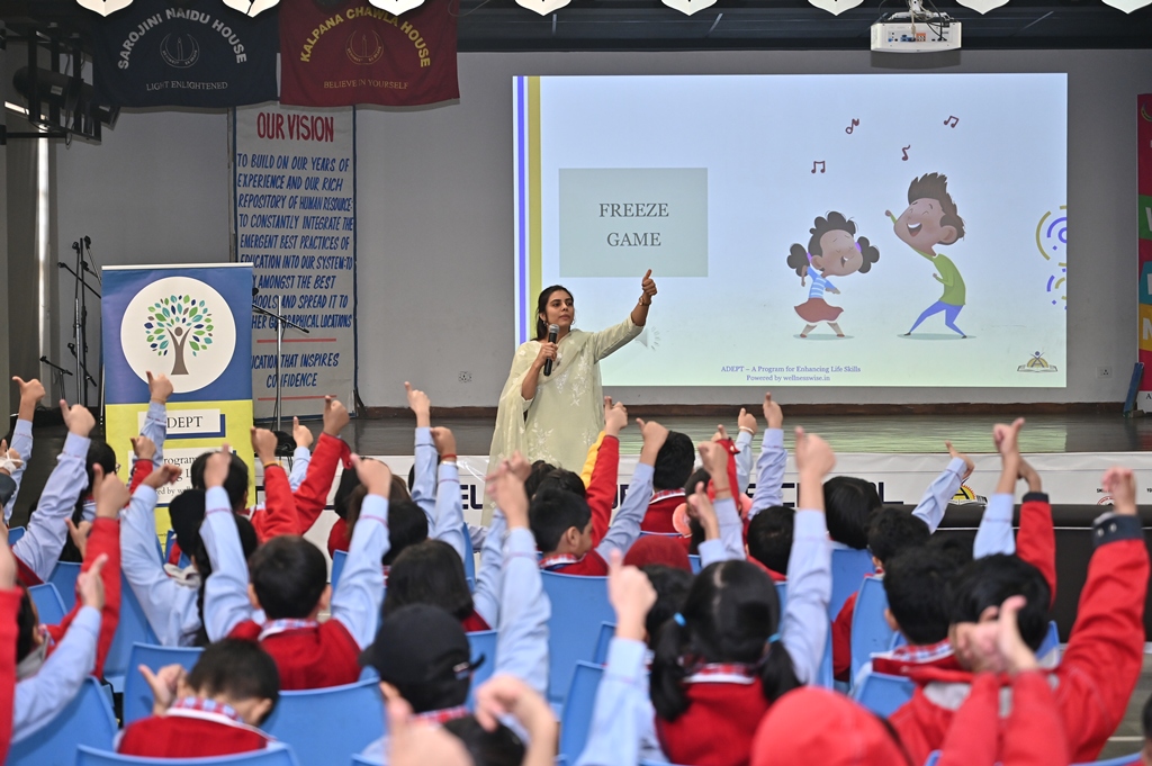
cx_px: 576
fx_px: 2238
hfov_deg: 28.9
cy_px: 383
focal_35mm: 70
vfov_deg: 19.4
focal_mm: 70
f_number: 4
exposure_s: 1/125
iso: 800
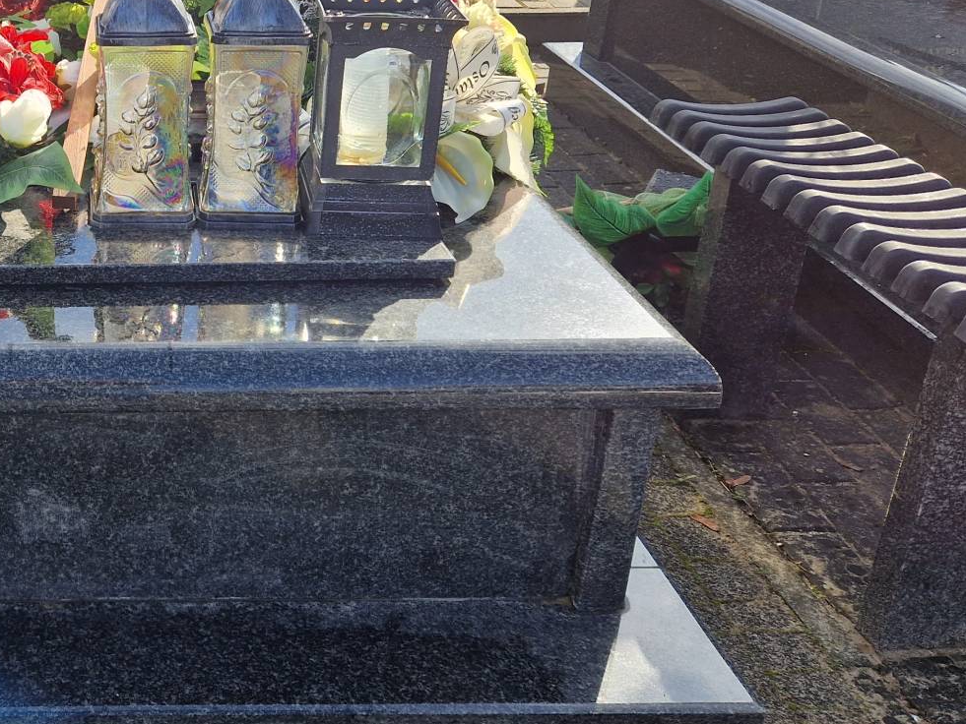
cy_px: 180
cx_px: 39
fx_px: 1256
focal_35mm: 45
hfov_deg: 38.2
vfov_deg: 31.6
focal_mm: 5.4
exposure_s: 1/838
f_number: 1.8
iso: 50
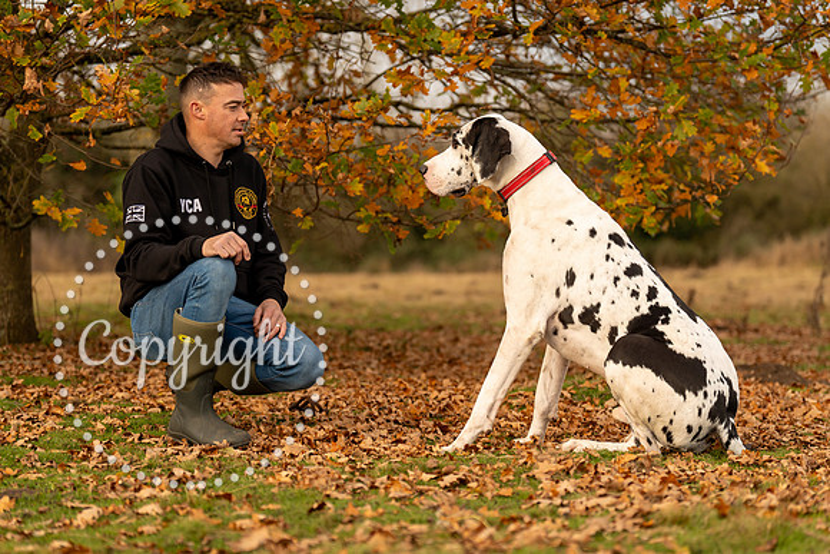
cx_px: 412
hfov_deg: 20.4
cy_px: 304
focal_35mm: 100
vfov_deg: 13.7
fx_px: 2304
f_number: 2.8
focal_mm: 91
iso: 200
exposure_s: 1/800
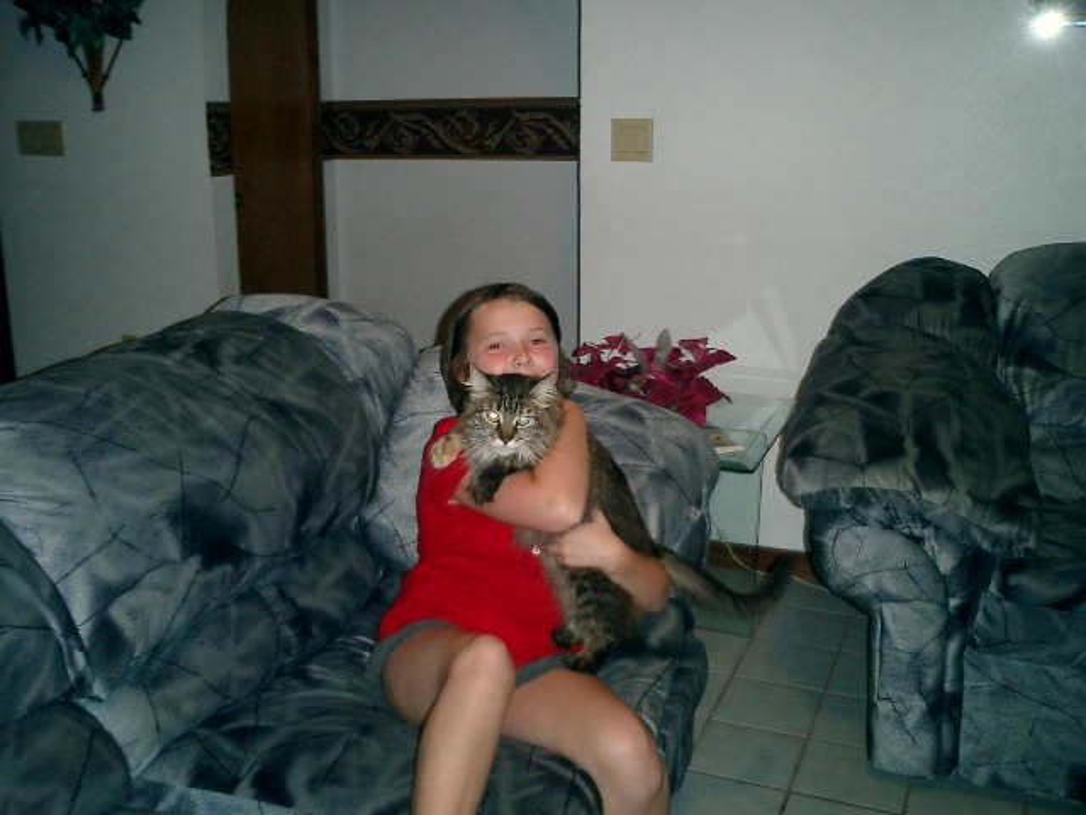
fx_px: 1129
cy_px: 408
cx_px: 543
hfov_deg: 51.4
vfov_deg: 39.7
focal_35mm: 36
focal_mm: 7.5
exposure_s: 1/30
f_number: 3.2
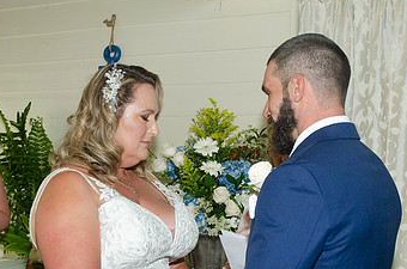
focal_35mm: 69
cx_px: 187
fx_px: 778
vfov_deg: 19.6
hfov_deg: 29.3
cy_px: 184
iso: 400
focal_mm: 27
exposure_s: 1/125
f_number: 5.6
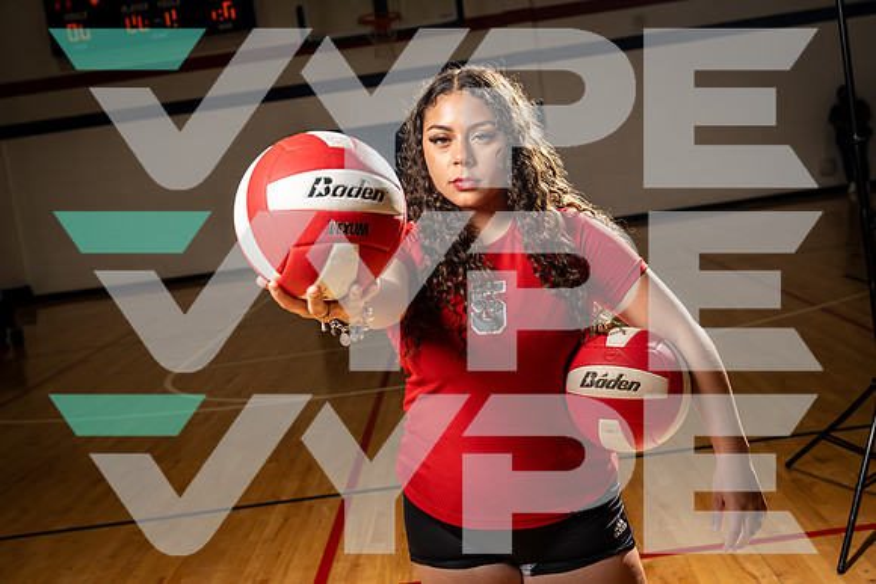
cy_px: 292
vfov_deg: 29.9
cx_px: 438
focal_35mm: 45
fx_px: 1095
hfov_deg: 43.6
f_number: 5.6
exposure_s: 1/250
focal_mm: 45
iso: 125
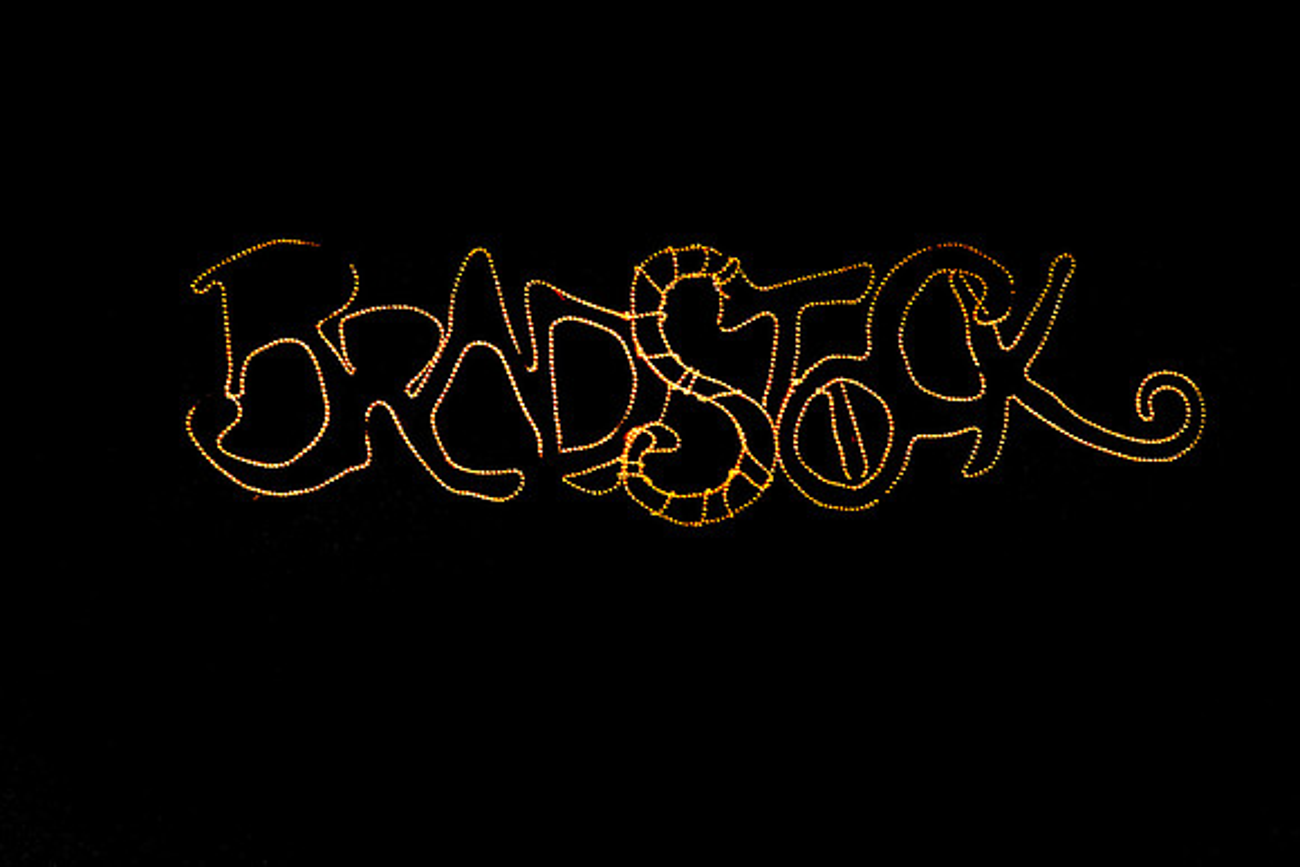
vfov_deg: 5.2
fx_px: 9512
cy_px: 448
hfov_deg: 7.8
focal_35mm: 263
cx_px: 628
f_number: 5.6
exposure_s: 1/200
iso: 8000
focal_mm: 120
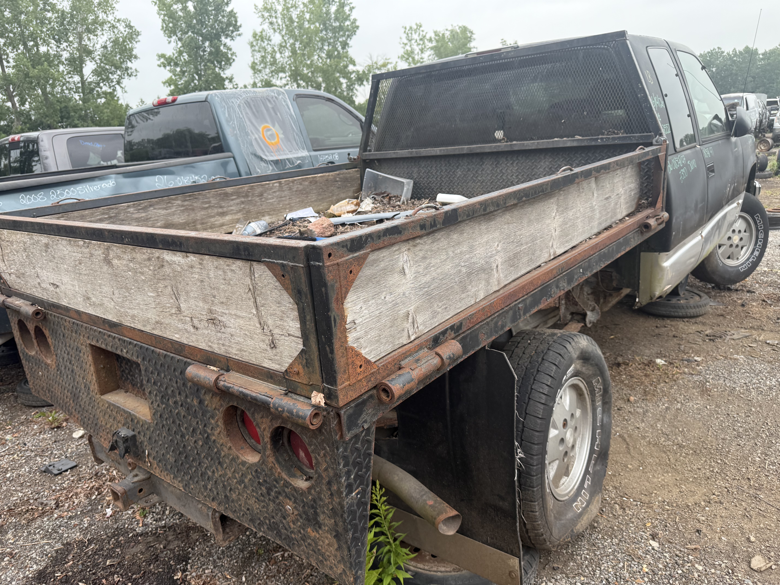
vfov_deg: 56.8
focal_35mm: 24
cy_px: 292
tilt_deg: -14.7
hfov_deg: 71.6
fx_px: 541
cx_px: 390
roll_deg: +3.6
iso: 100
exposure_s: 1/309
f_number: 1.78
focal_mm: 6.76
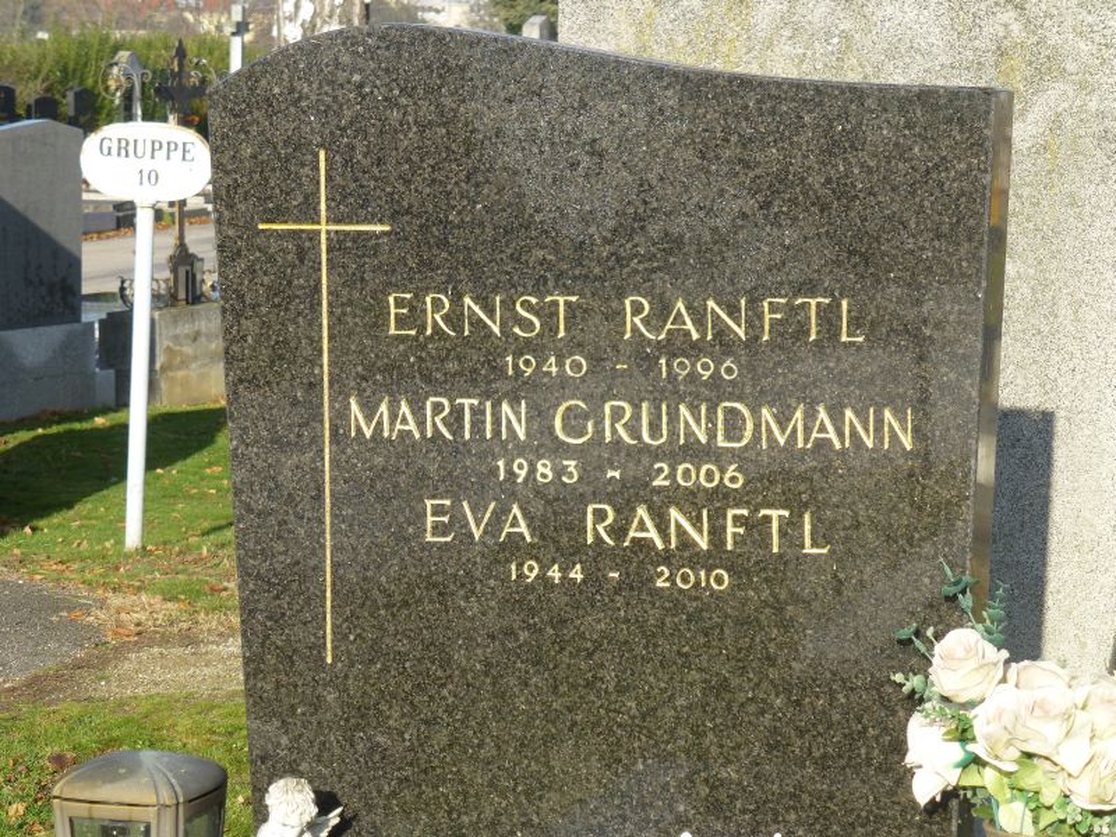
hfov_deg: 20.4
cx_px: 558
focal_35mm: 96
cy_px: 418
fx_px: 3095
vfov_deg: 15.4
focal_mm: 17.1
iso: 100
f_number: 5.3
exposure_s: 1/250
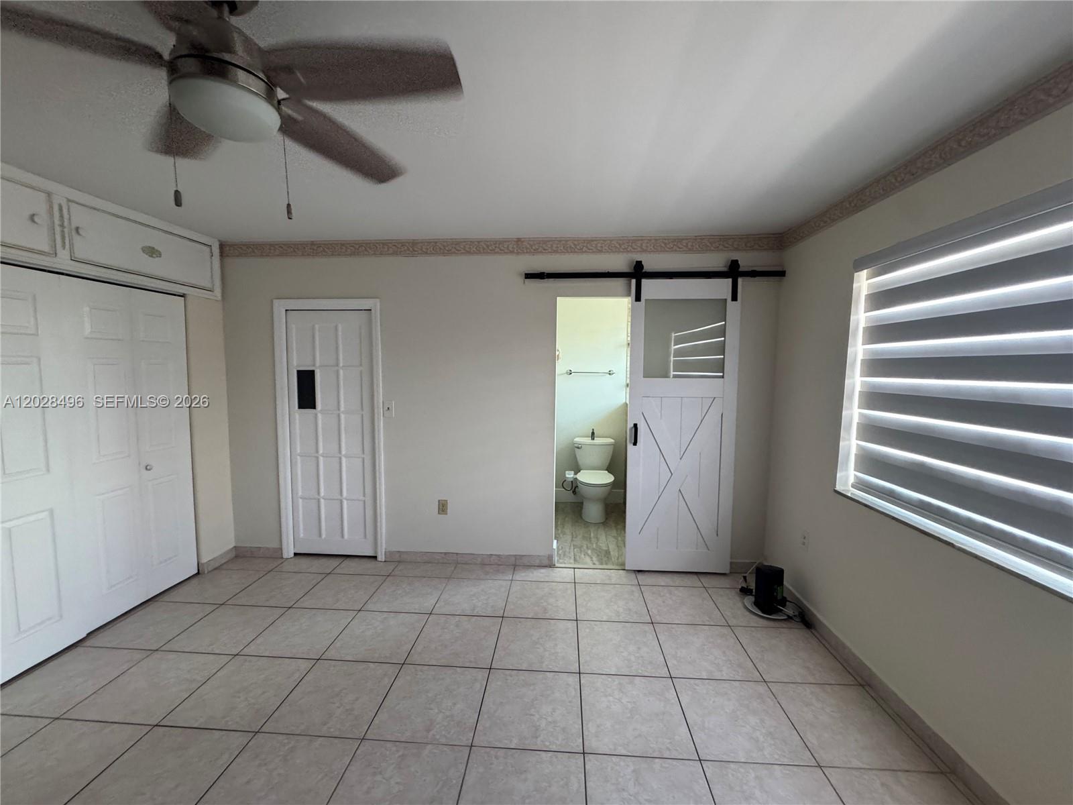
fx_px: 434
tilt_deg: -6.0
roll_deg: -1.0
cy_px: 402
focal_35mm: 14
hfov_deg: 102.1
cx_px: 536
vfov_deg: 85.7
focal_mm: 2.22
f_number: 2.2
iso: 320
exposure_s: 1/79
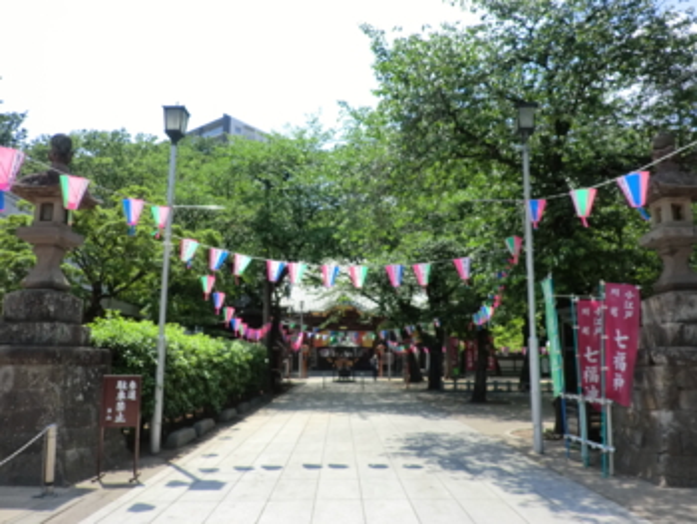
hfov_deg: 67.3
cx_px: 348
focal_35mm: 26
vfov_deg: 53.1
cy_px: 262
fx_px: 524
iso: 50
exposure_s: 1/500
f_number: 2.8
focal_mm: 4.7
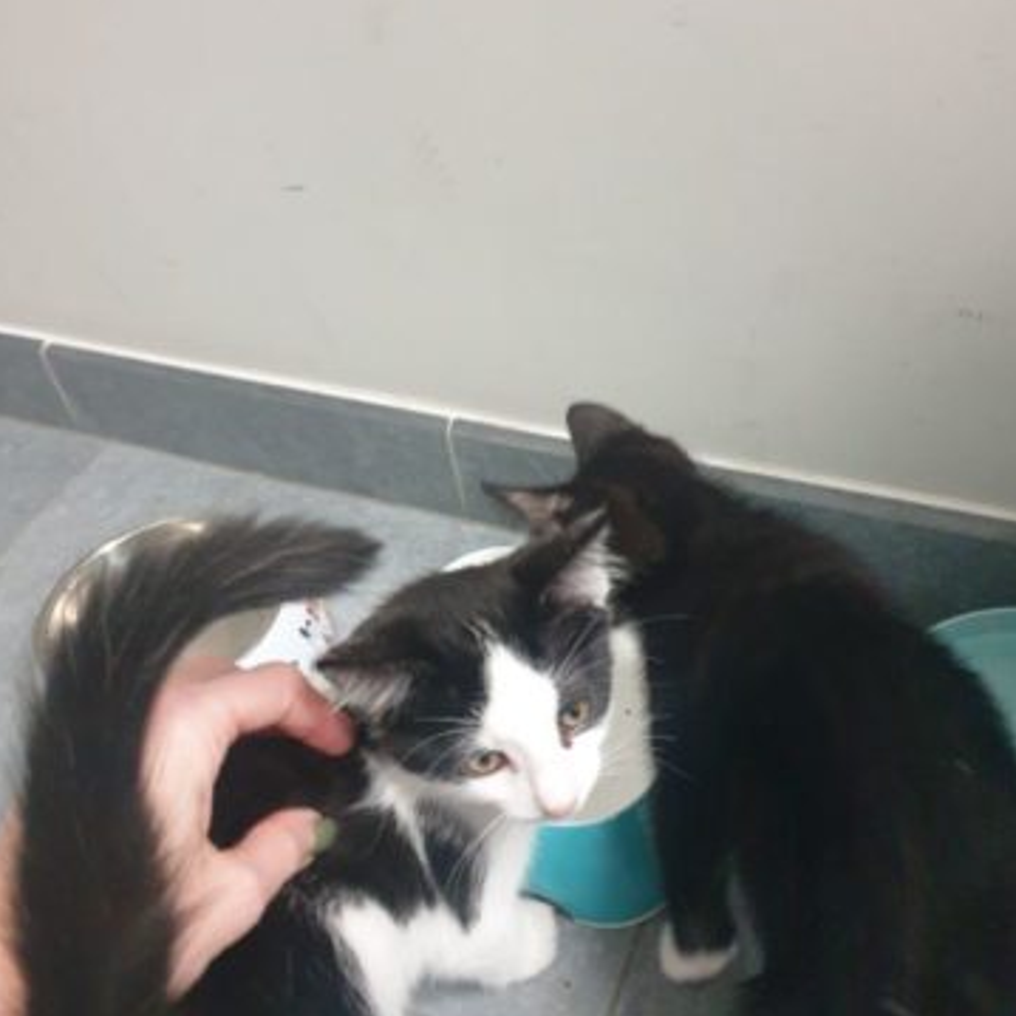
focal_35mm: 32
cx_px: 516
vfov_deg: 51.0
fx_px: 1063
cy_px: 458
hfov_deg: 51.1
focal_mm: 4.3
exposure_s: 1/50
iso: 640
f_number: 1.5
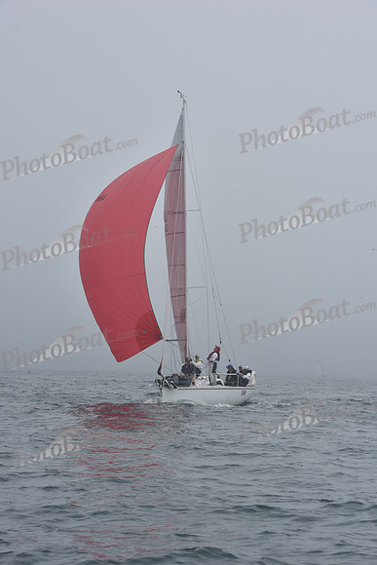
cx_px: 188
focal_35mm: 105
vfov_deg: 19.5
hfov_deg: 13.0
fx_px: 1648
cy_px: 282
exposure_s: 1/800
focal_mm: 105
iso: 250
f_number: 11
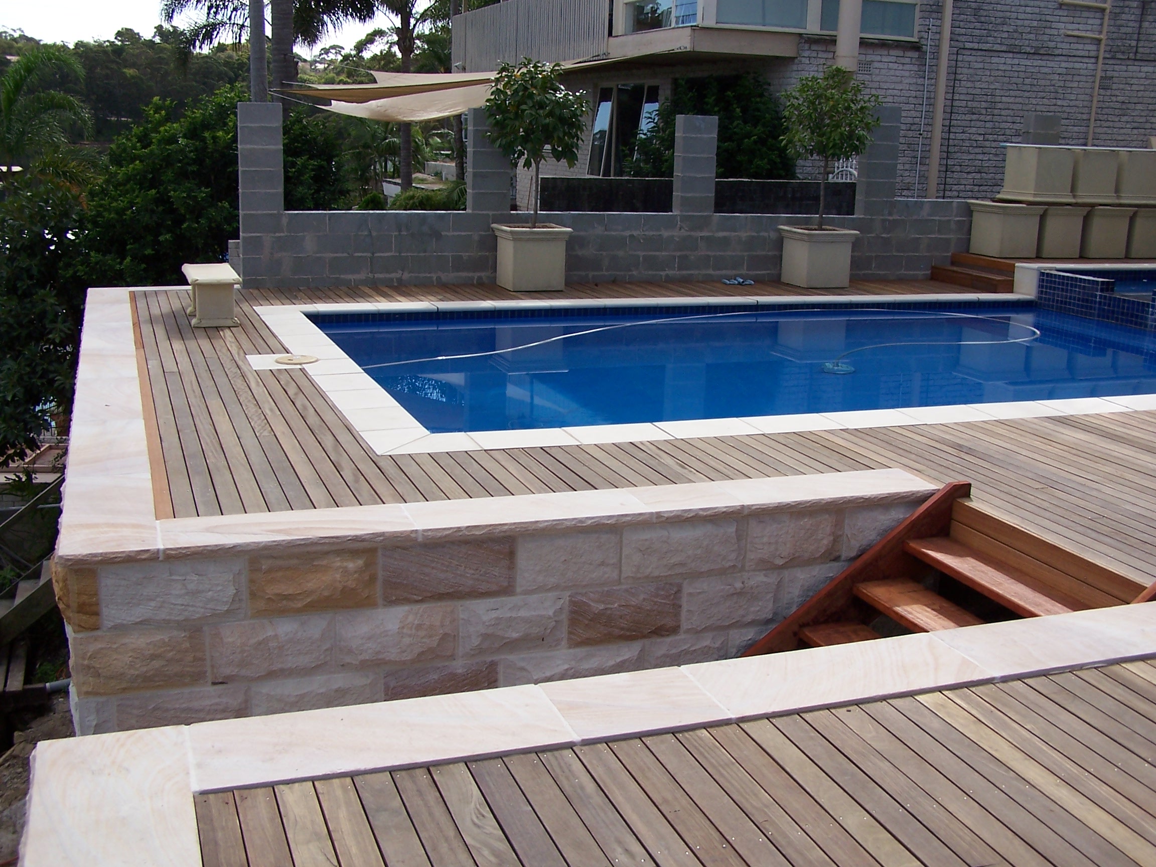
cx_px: 578
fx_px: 1269
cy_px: 434
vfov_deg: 37.7
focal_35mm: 38
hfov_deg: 49.0
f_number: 4
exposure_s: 1/500
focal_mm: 6.3
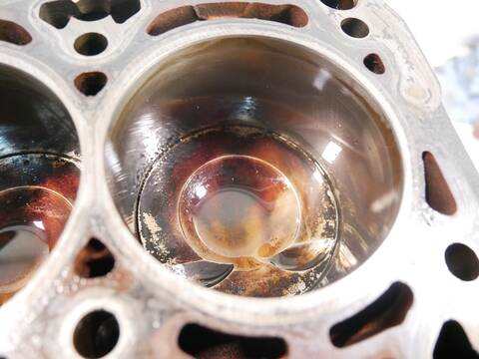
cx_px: 240
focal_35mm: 24
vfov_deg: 56.8
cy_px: 180
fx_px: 332
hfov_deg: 71.6
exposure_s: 1/40
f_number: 3.5
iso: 3200
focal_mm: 12
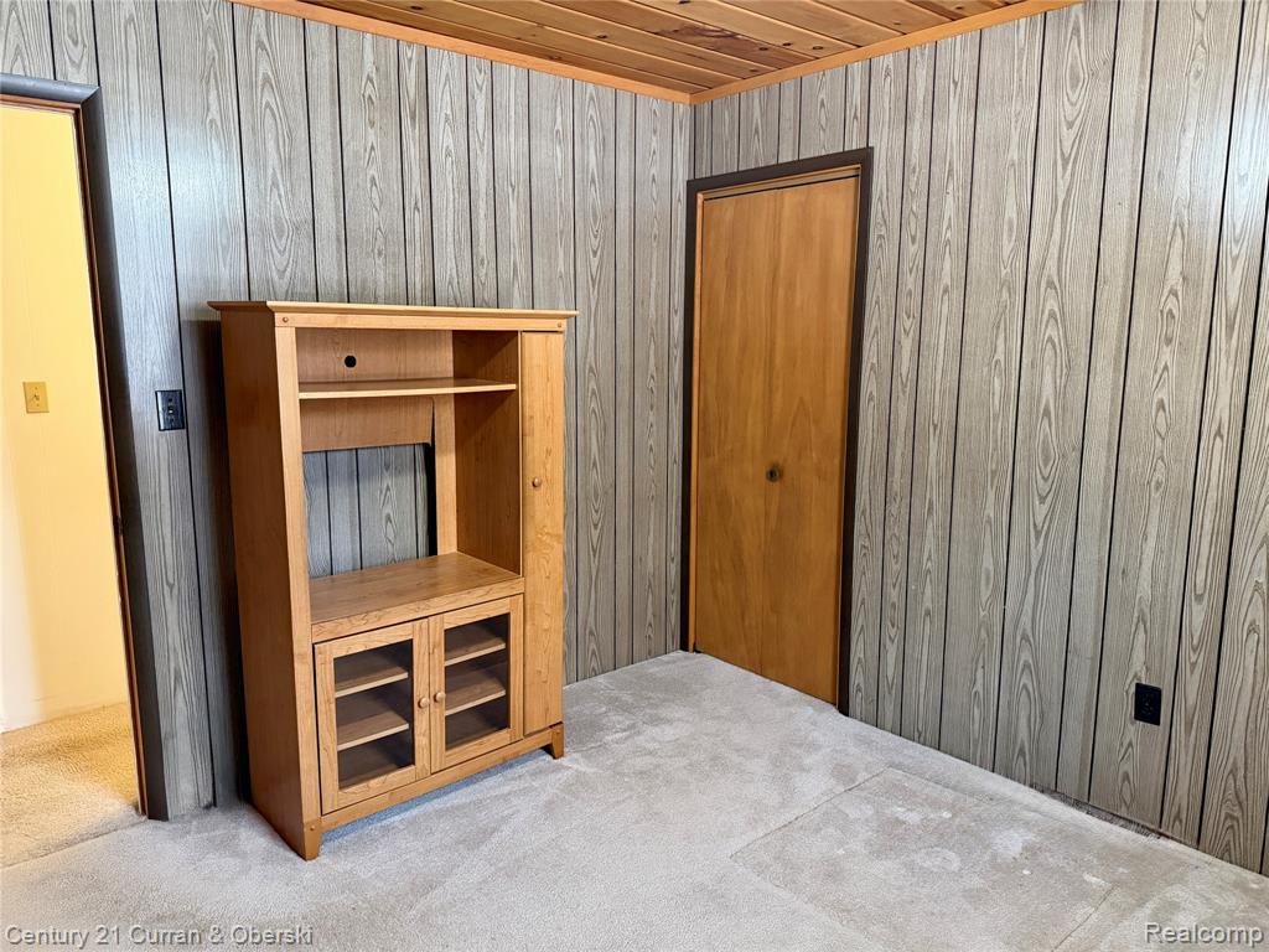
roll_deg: -0.1
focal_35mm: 24
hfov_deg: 71.6
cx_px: 634
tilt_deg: -9.1
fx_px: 880
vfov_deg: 56.8
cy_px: 476
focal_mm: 6.76
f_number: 1.78
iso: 640
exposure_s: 1/60
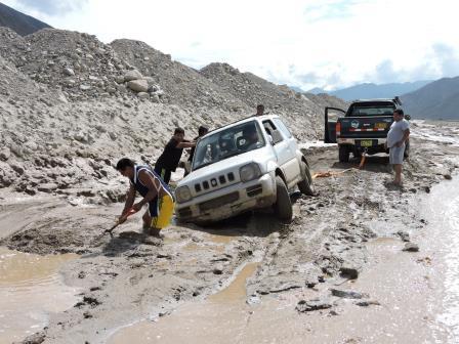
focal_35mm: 40
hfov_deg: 46.8
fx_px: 530
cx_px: 230
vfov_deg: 36.0
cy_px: 172
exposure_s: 1/1250
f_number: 3.8
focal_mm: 7.2
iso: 100
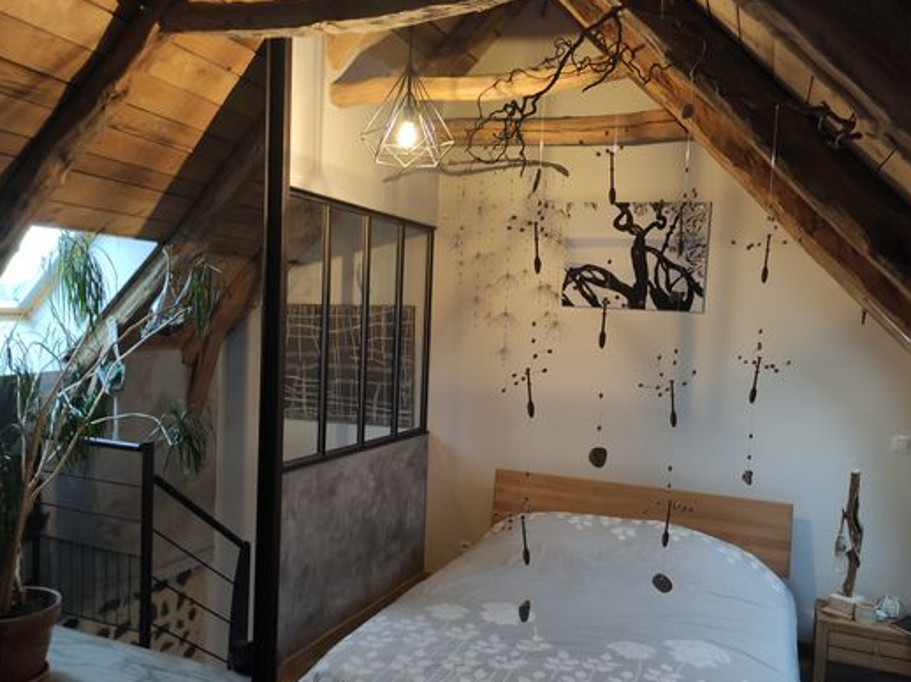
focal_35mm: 29
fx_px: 763
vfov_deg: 48.1
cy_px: 374
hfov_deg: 61.7
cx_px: 470
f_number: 1.89
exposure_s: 1/33
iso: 887
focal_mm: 5.43
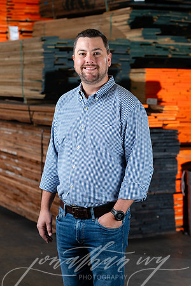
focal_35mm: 85
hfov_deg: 16.1
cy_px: 143
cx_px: 96
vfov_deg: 23.9
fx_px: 676
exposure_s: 1/60
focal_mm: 85
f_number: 5.6
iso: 400
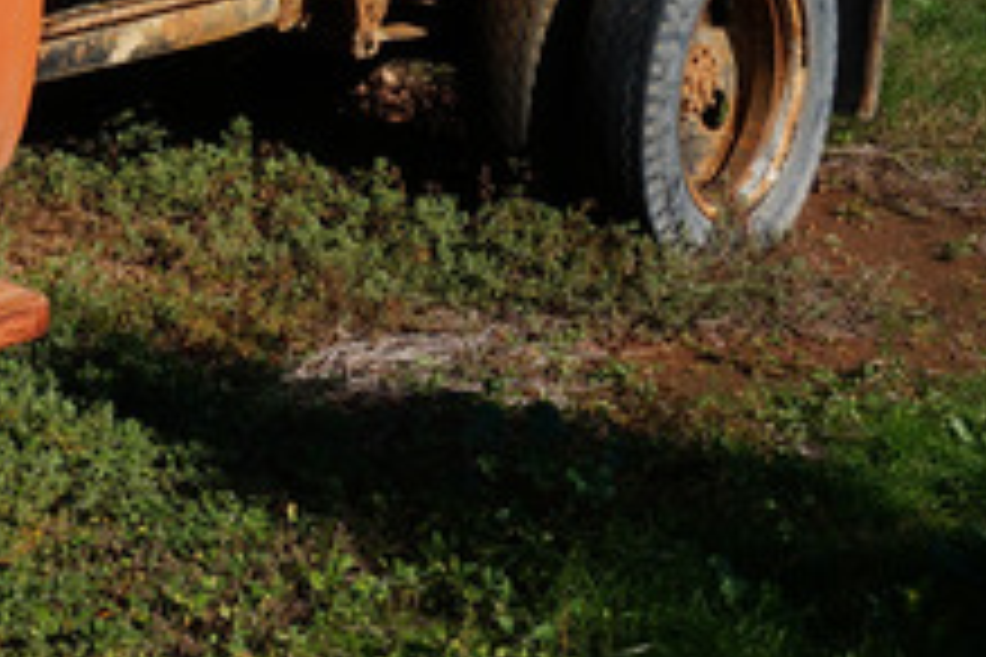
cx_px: -243
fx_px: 3145
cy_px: -122
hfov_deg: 16.9
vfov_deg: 11.7
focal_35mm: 115
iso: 100
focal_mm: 21
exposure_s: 1/125
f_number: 13
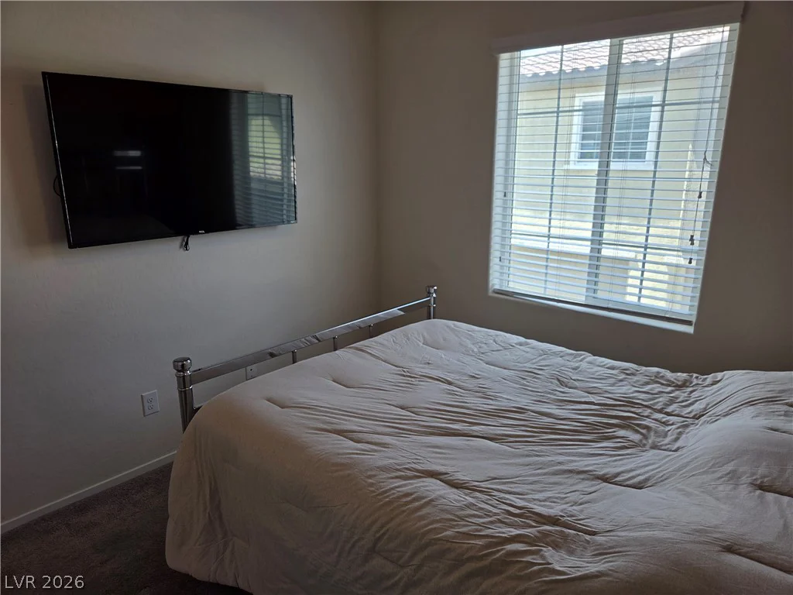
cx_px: 396
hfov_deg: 73.9
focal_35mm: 23
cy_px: 298
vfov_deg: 58.9
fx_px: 527
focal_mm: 5.4
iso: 32
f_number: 1.8
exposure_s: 1/120
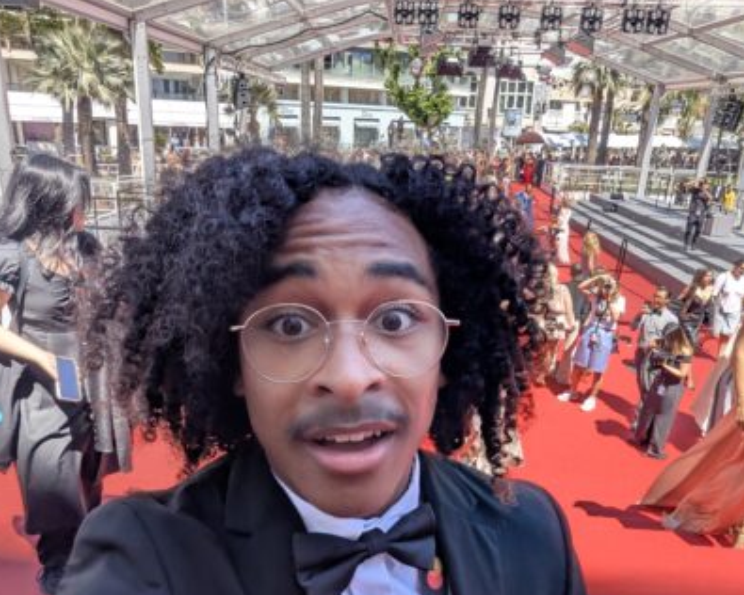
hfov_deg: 62.2
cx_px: 368
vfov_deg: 51.3
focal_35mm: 28
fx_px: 617
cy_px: 350
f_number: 2.2
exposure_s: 1/734
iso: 38
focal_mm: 2.74
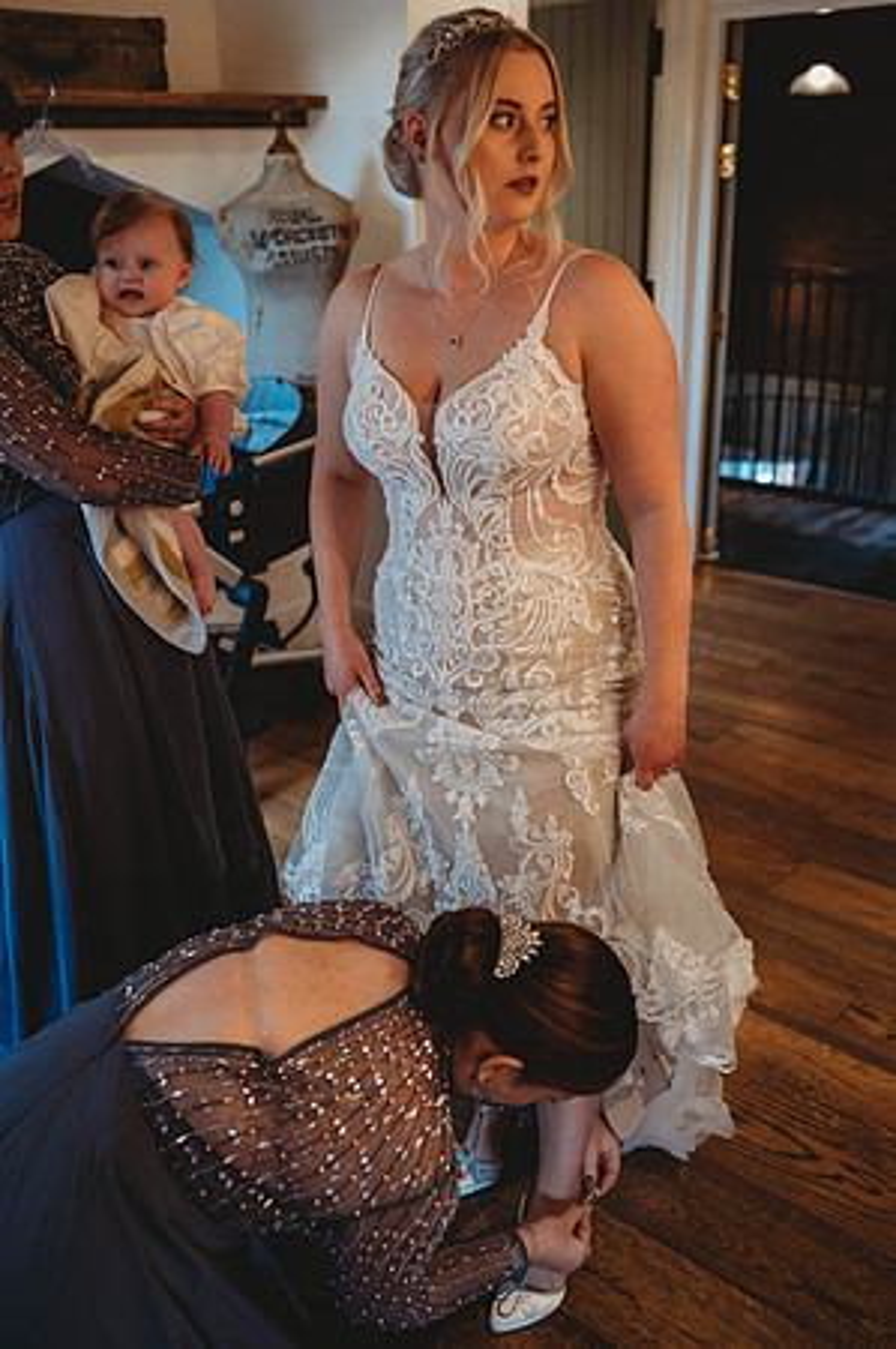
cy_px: 674
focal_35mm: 35
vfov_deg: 54.5
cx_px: 448
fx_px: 1310
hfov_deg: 37.8
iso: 2500
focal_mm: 35
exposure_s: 1/160
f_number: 2.8
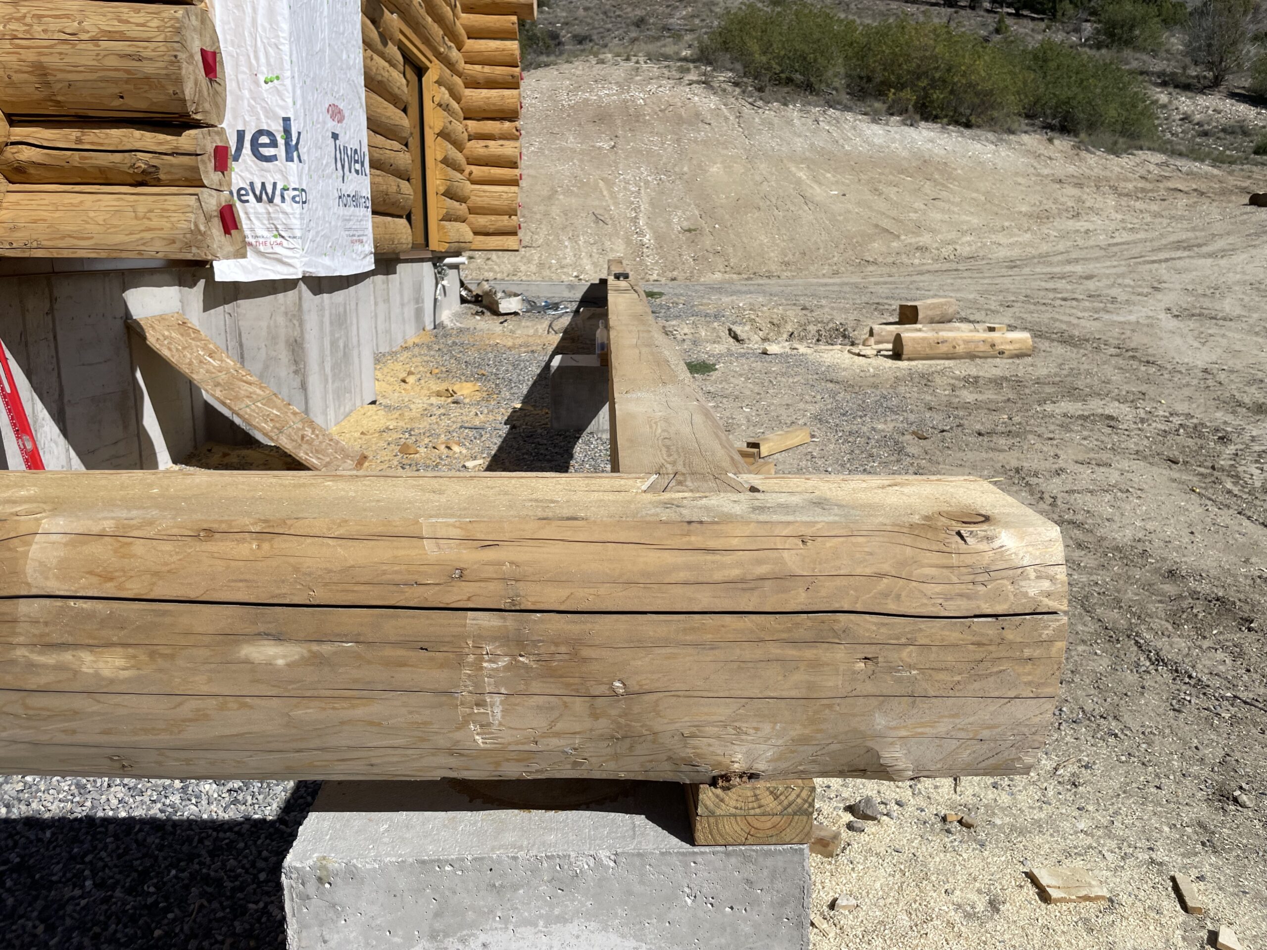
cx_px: 634
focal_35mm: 26
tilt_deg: -12.9
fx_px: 952
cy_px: 475
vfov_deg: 53.1
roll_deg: +0.5
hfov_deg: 67.3
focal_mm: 4.2
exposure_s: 1/8403
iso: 32
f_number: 1.6
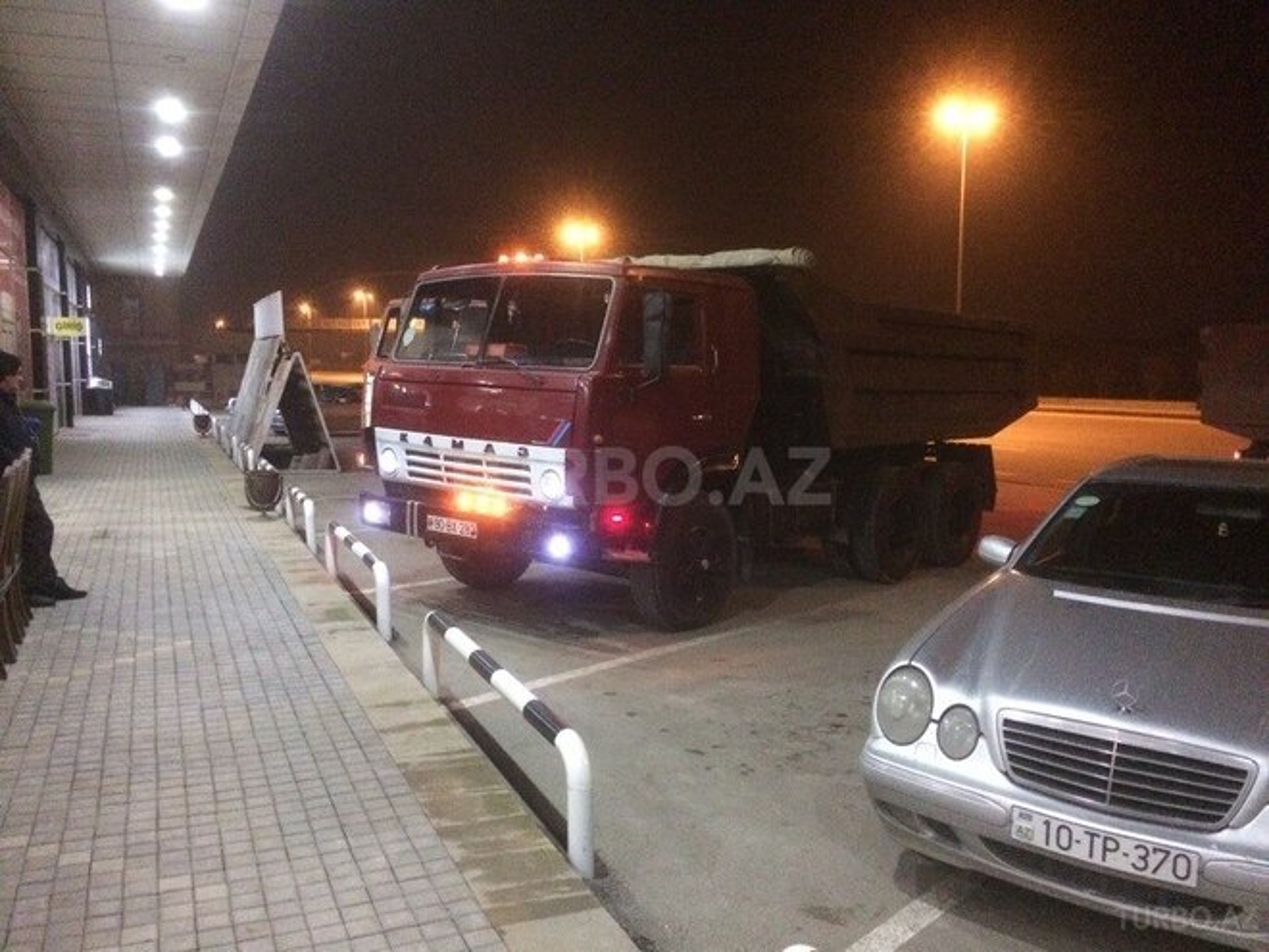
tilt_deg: -7.7
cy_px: 476
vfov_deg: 48.2
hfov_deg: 61.7
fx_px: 1063
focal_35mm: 29
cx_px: 634
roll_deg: +0.1
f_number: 2.2
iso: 640
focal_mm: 4.15
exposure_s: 1/17
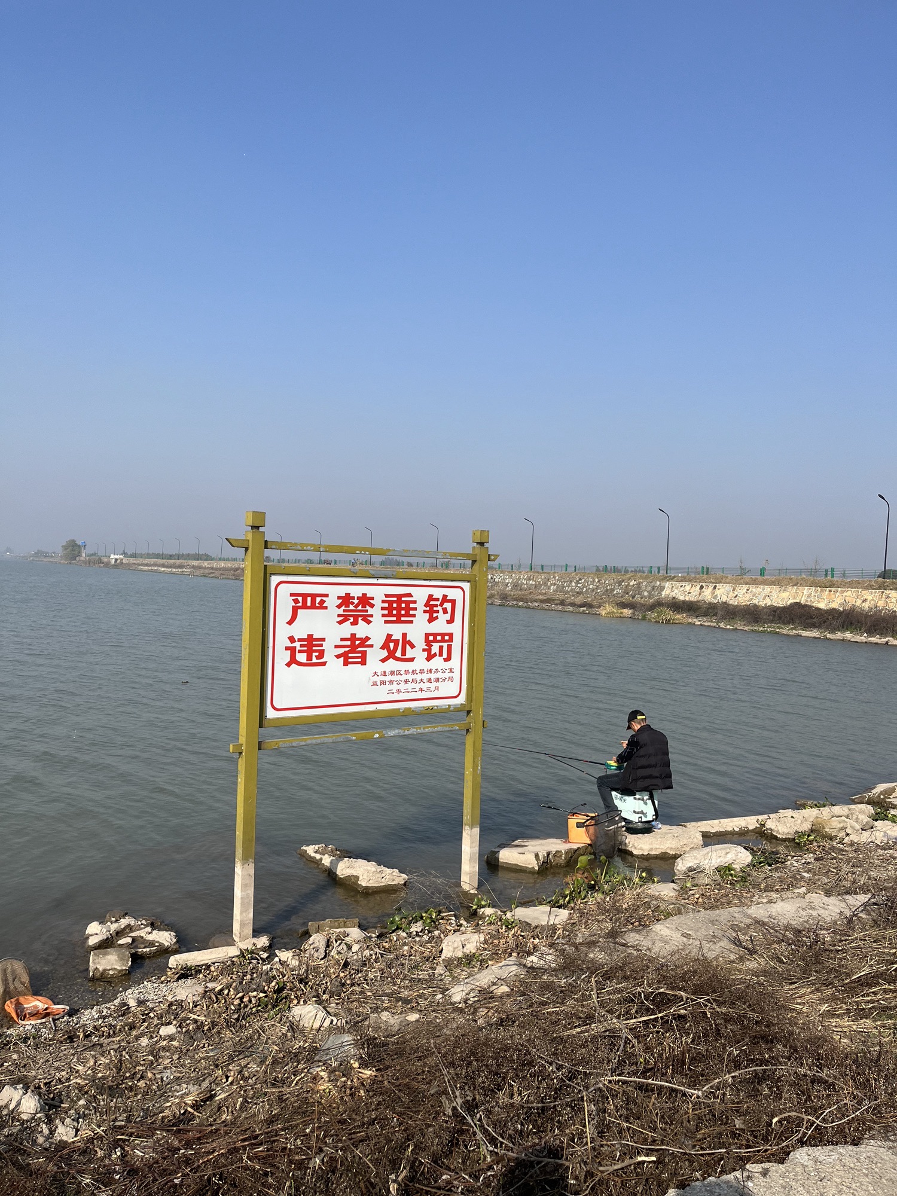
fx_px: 898
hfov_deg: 53.1
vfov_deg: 67.3
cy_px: 598
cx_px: 448
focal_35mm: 26
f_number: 1.6
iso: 50
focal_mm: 5.1
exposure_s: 1/3876
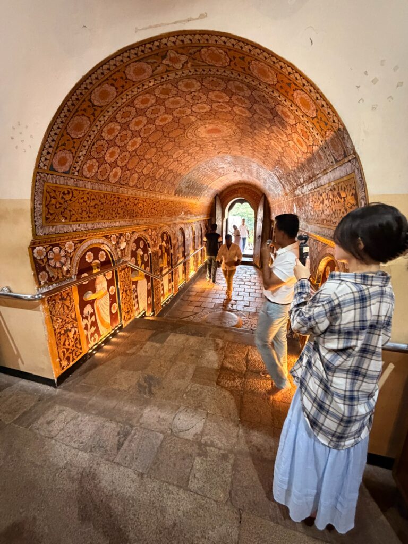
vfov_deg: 102.1
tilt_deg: -14.7
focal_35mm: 14
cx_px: 204
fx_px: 220
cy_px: 272
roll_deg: +0.0
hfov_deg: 85.7
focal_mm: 2.22
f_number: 2.2
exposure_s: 1/33
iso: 1000
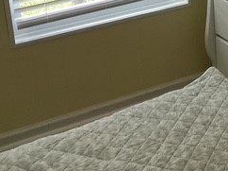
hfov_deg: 23.1
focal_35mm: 82
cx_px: 212
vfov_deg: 17.1
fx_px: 540
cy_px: -37
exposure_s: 1/50
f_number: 2.4
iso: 64
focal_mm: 3.3
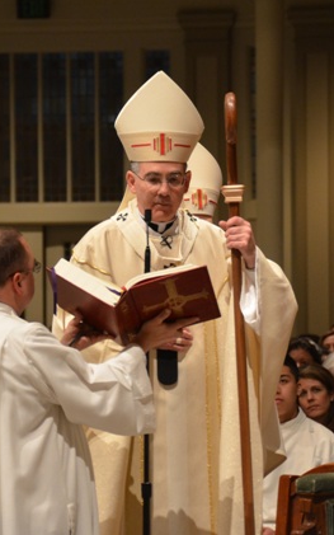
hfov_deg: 5.4
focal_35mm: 244
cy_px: 267
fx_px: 3552
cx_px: 156
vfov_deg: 8.6
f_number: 5.3
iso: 1600
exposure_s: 1/15
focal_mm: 105
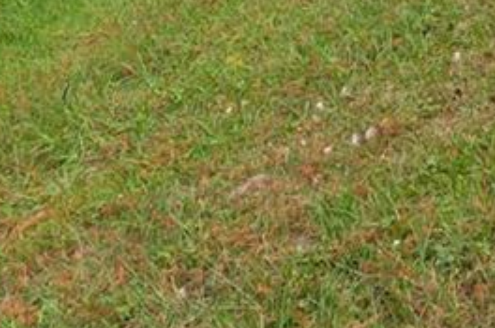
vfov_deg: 11.2
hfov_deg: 19.5
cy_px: -518
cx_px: 632
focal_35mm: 97
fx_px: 1331
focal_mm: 16
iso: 160
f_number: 8
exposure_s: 1/125
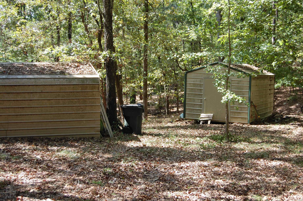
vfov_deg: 23.7
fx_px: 479
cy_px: 100
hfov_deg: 35.1
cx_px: 152
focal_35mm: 57
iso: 220
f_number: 5.6
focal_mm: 38
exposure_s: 1/125
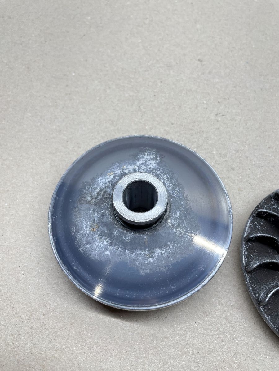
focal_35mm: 26
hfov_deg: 53.1
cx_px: 140
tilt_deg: -63.6
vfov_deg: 67.3
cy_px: 186
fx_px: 279
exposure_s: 1/100
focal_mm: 4.2
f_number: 1.6
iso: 80
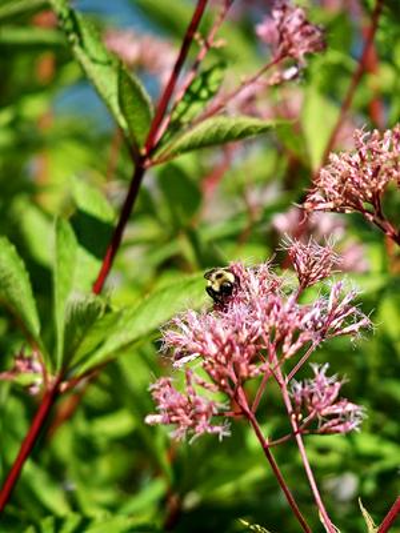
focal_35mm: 300
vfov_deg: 6.6
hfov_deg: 5.0
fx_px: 4622
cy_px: 266
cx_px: 200
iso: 100
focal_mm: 64.3
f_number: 4
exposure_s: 1/800
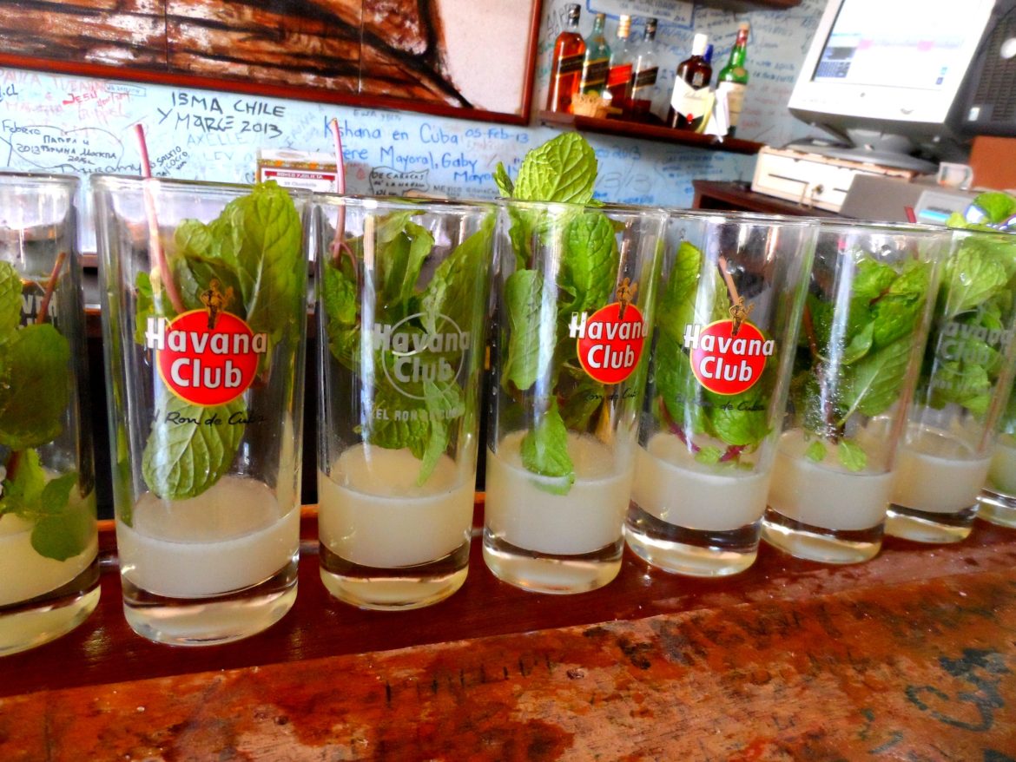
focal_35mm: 24
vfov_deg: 56.8
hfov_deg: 71.6
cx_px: 508
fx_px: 705
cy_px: 381
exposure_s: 1/30
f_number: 3.2
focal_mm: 4
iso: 400
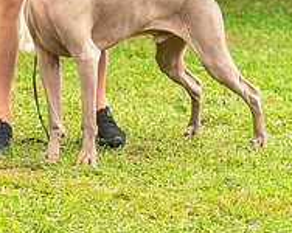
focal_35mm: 260
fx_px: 2245
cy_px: -84
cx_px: 33
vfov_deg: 5.9
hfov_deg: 7.4
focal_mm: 77
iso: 800
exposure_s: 1/1250
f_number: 3.5
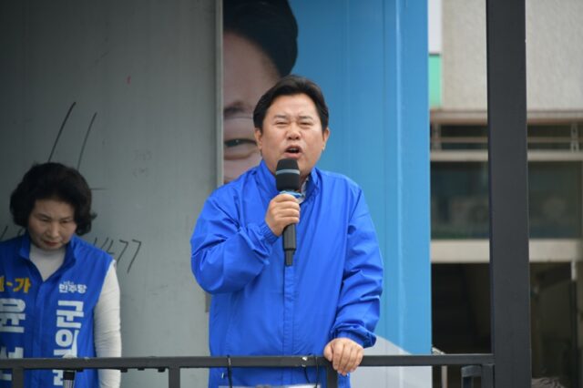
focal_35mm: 250
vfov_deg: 5.5
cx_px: 292
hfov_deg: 8.2
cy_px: 194
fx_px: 4046
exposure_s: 1/200
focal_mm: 250
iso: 160
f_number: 5.6
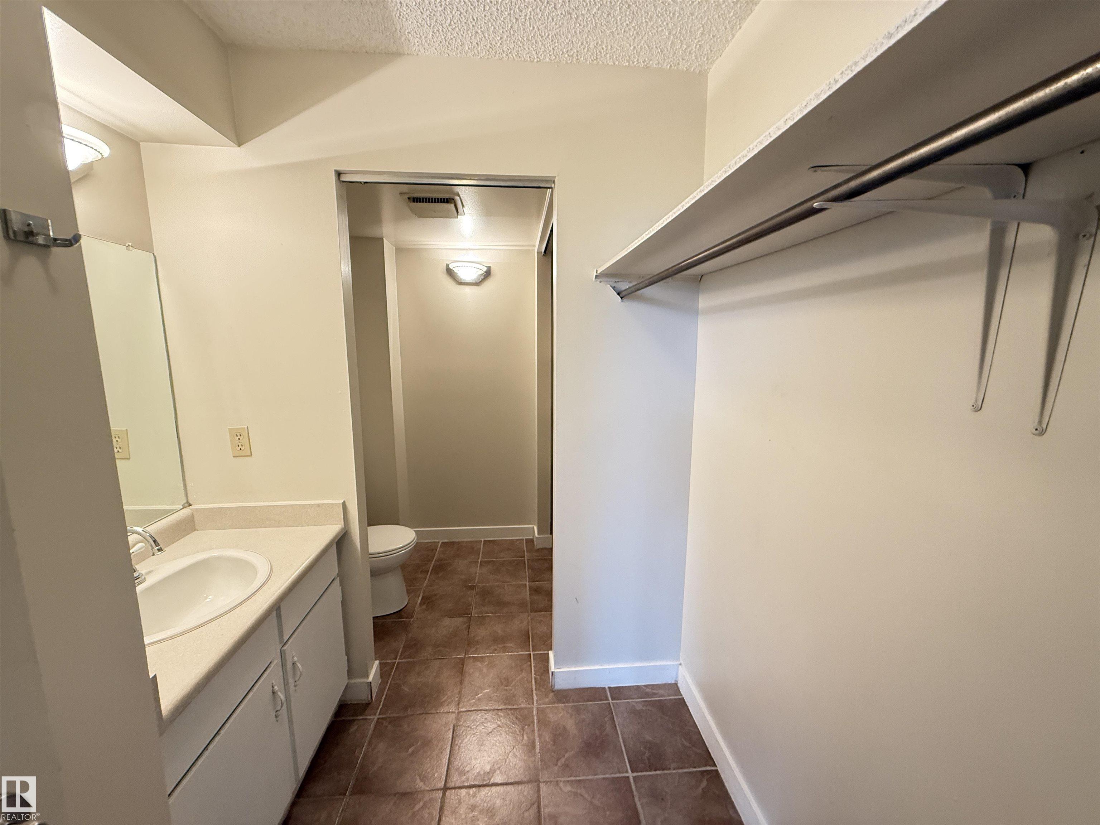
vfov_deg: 85.7
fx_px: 445
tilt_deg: -8.6
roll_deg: -0.7
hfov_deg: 102.1
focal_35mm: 14
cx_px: 550
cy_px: 412
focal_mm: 2.22
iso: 320
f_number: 2.2
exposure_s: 1/60
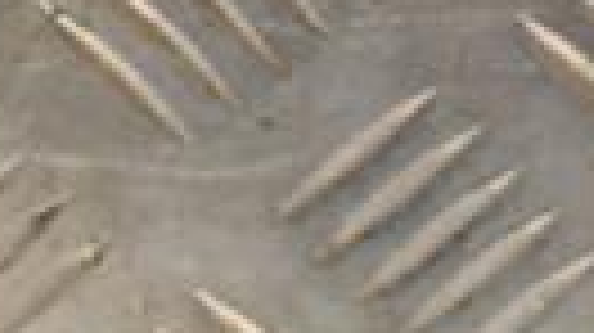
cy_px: 855
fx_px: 7428
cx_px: 418
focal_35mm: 472
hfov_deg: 4.6
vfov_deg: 2.5
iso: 800
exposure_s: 1/200
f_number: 5.3
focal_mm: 66
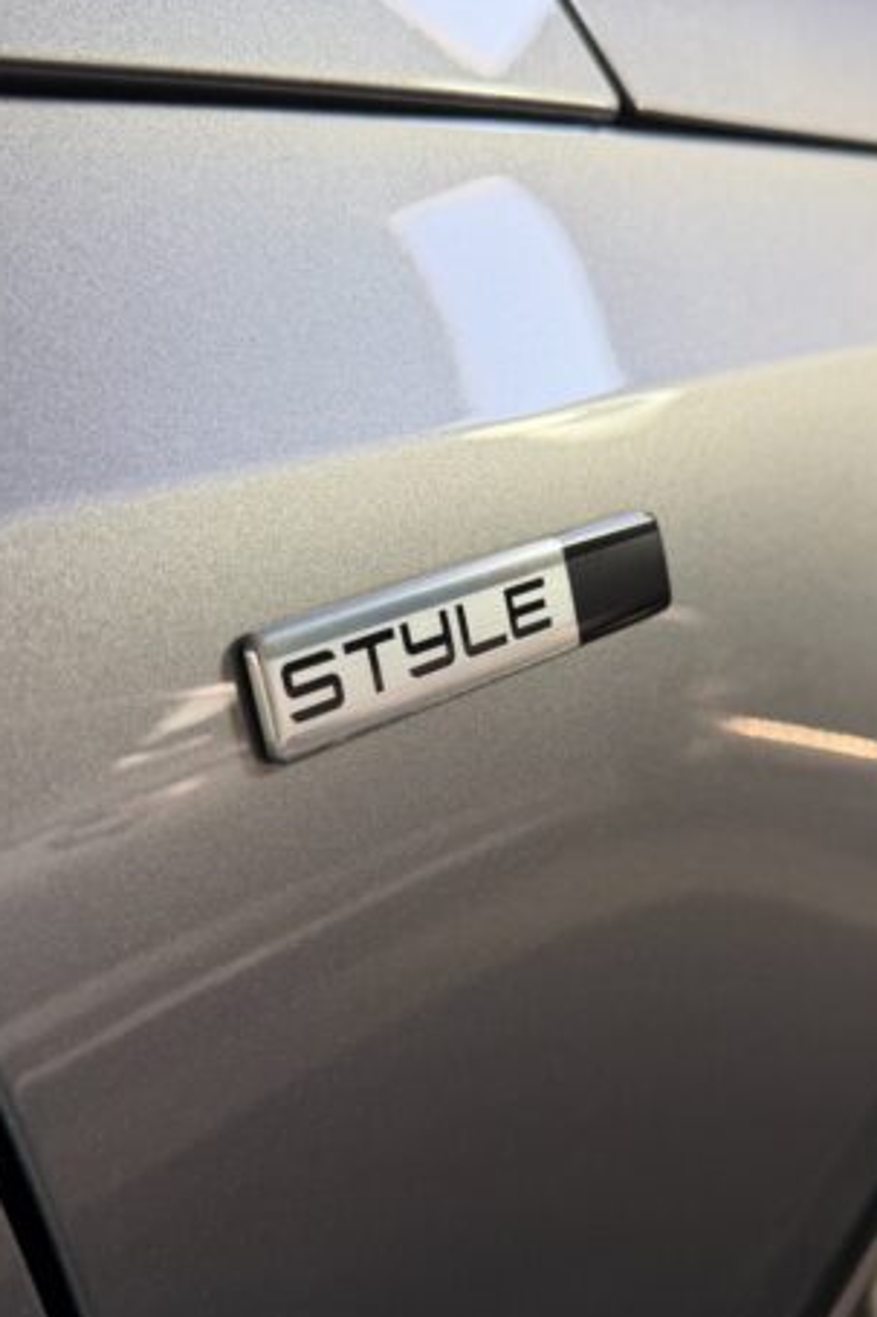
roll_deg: -0.6
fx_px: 1243
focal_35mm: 34
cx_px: 466
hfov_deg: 38.8
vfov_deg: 55.8
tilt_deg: -29.3
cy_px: 667
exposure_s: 1/121
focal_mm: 6.76
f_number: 1.78
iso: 125
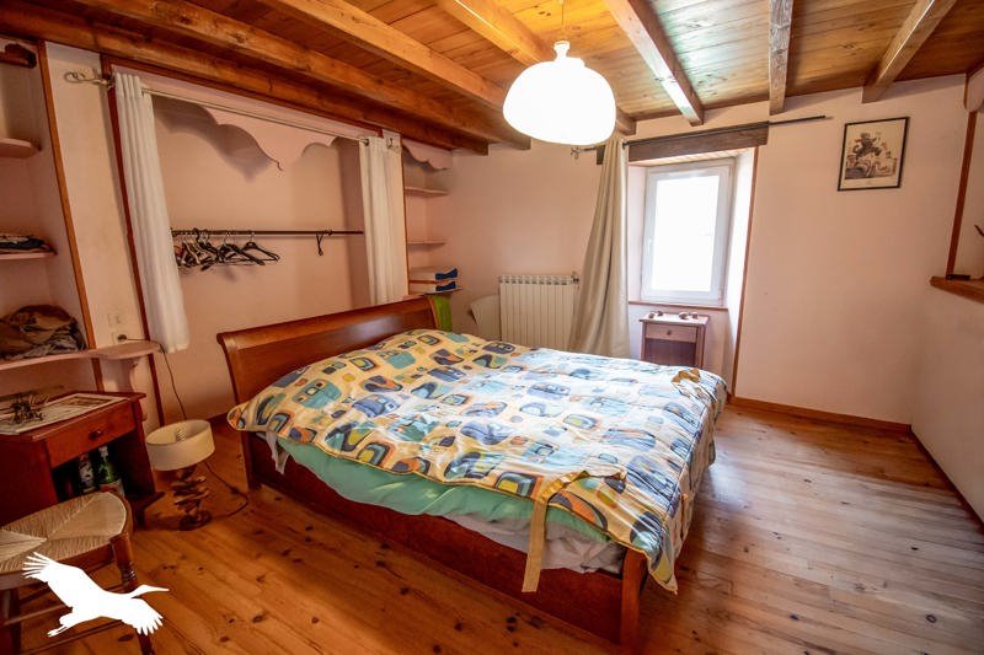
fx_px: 410
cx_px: 492
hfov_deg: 100.4
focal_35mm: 15
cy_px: 328
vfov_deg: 77.3
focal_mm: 10
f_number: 5
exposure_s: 1/25
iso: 3200
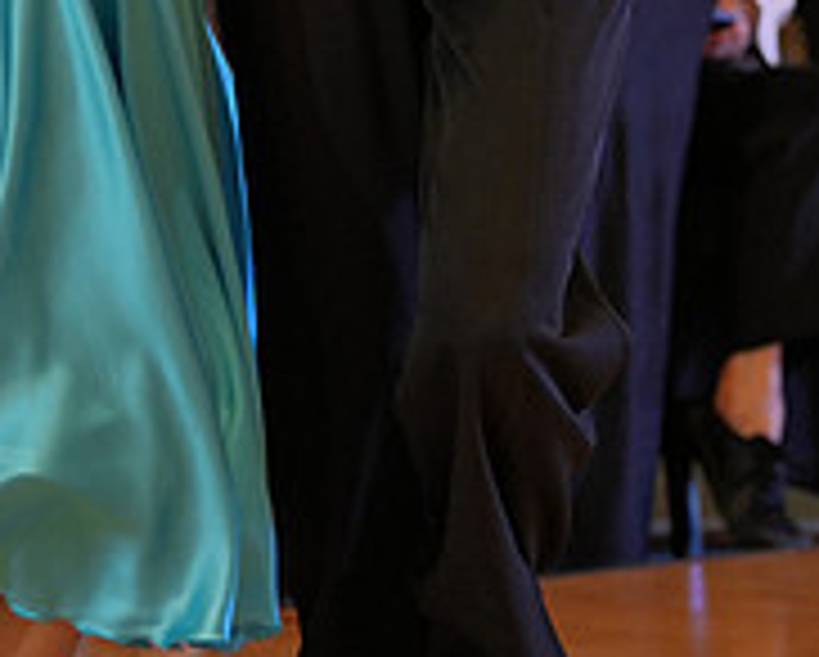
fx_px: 6600
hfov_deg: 7.1
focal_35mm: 272
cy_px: -194
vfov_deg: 5.7
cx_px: 205
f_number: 2.8
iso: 1000
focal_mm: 91
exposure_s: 1/400
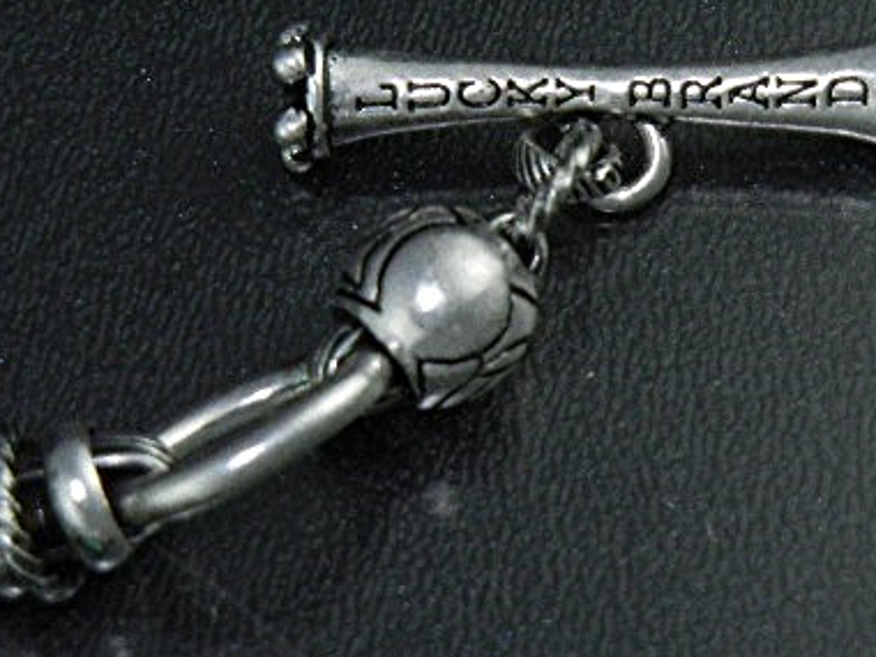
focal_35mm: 172
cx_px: 597
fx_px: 4353
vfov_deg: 8.6
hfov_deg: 11.5
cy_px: 143
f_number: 9
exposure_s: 1/30
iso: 800
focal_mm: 18.3
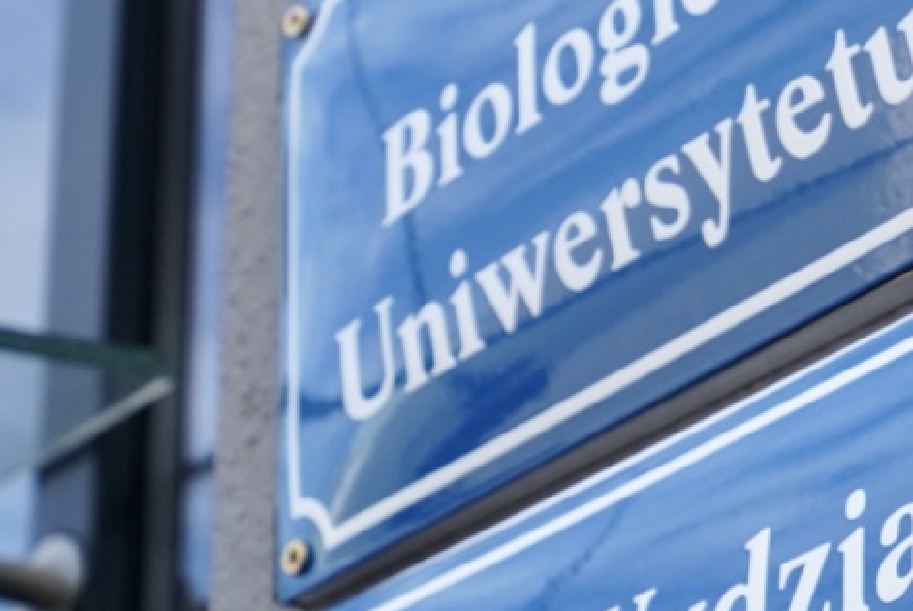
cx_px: 1103
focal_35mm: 120
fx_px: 3046
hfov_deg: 16.3
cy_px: 394
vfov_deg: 11.4
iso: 400
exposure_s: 1/500
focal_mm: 35
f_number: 5.6
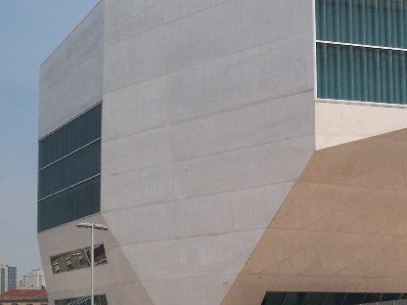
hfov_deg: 26.3
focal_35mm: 73
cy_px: 231
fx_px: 858
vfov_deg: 20.0
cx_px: 305
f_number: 4.8
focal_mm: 8
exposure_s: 1/1000
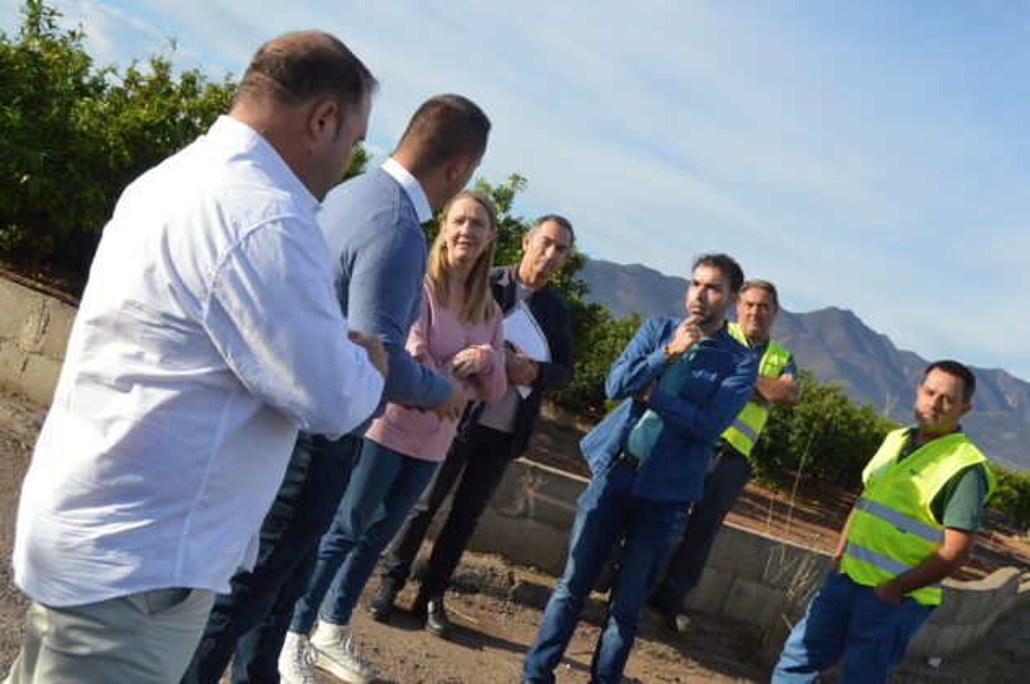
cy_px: 342
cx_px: 515
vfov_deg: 34.1
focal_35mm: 39
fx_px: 1115
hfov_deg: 49.6
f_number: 7.1
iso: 100
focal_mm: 26
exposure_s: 1/250
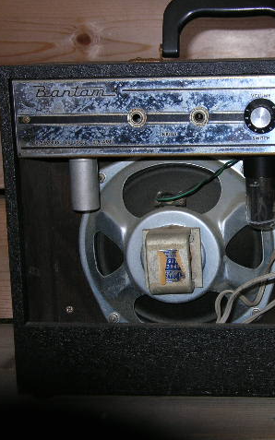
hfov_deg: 17.5
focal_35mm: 74
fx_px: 888
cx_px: 209
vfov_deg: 27.9
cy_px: 220
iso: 50
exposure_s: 1/60.1
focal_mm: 8.7
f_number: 3
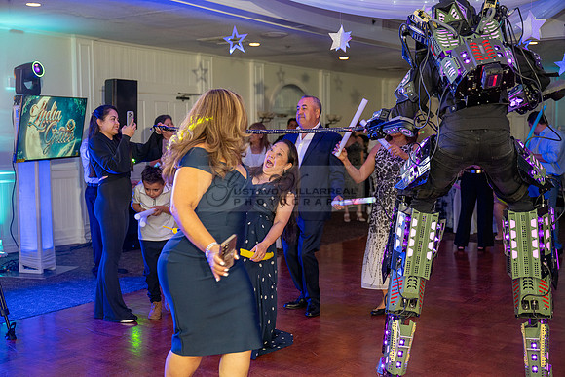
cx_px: 282
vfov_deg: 31.2
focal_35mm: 43
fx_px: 675
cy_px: 188
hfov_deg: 45.4
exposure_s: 1/200
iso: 1250
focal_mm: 43
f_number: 2.8
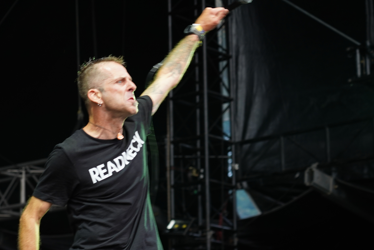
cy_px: 152
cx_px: 101
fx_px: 1434
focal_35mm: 138
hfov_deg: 14.8
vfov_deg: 9.9
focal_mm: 84
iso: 400
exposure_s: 1/100
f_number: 4
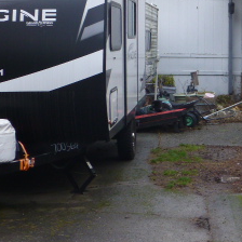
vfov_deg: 19.8
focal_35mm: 86
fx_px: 680
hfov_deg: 18.9
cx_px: 299
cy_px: 29
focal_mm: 6.1
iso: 160
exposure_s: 1/60
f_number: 3.7
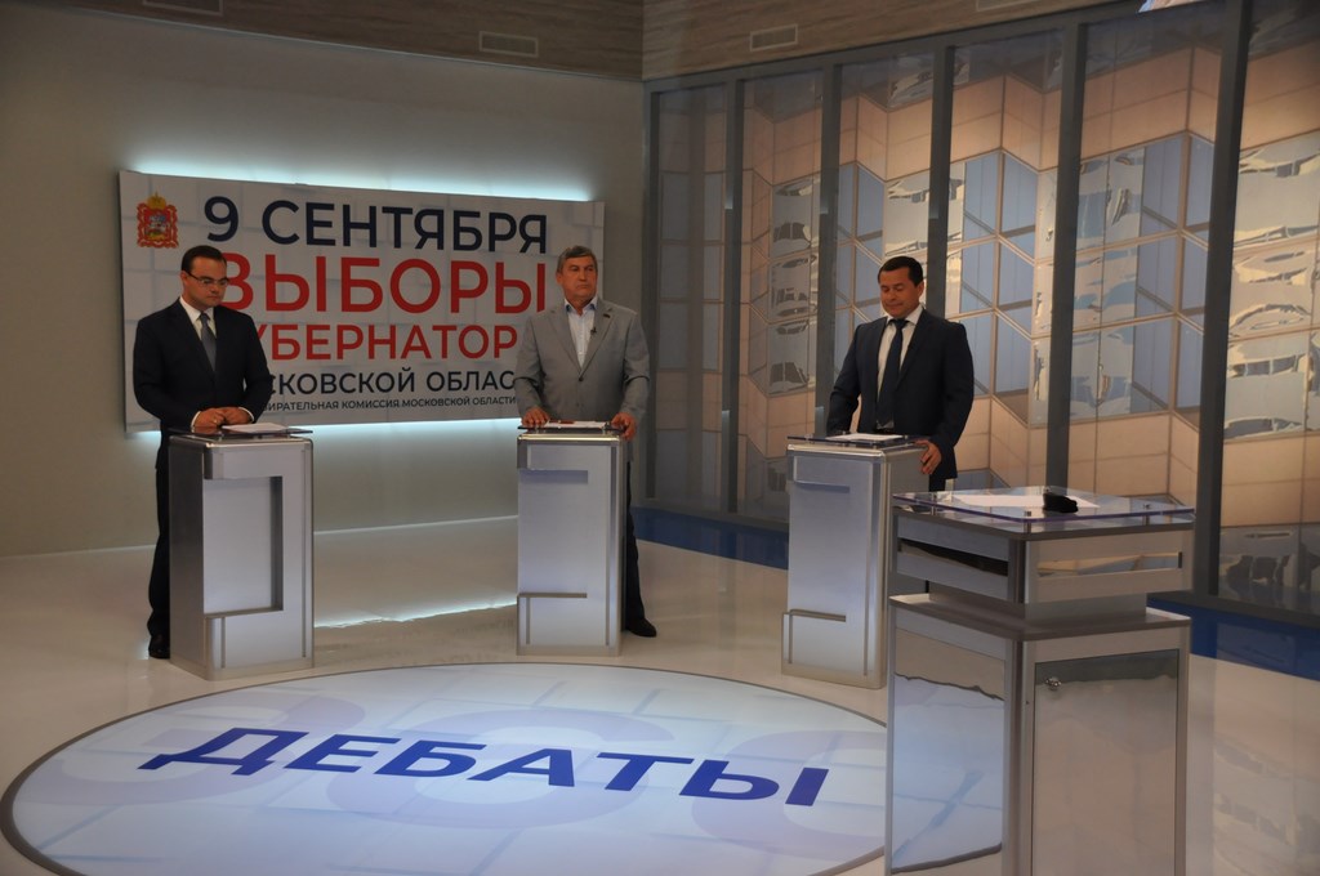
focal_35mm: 48
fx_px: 1758
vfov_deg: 28.0
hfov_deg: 41.2
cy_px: 438
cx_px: 660
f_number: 5.6
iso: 1000
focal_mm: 32
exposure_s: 1/125
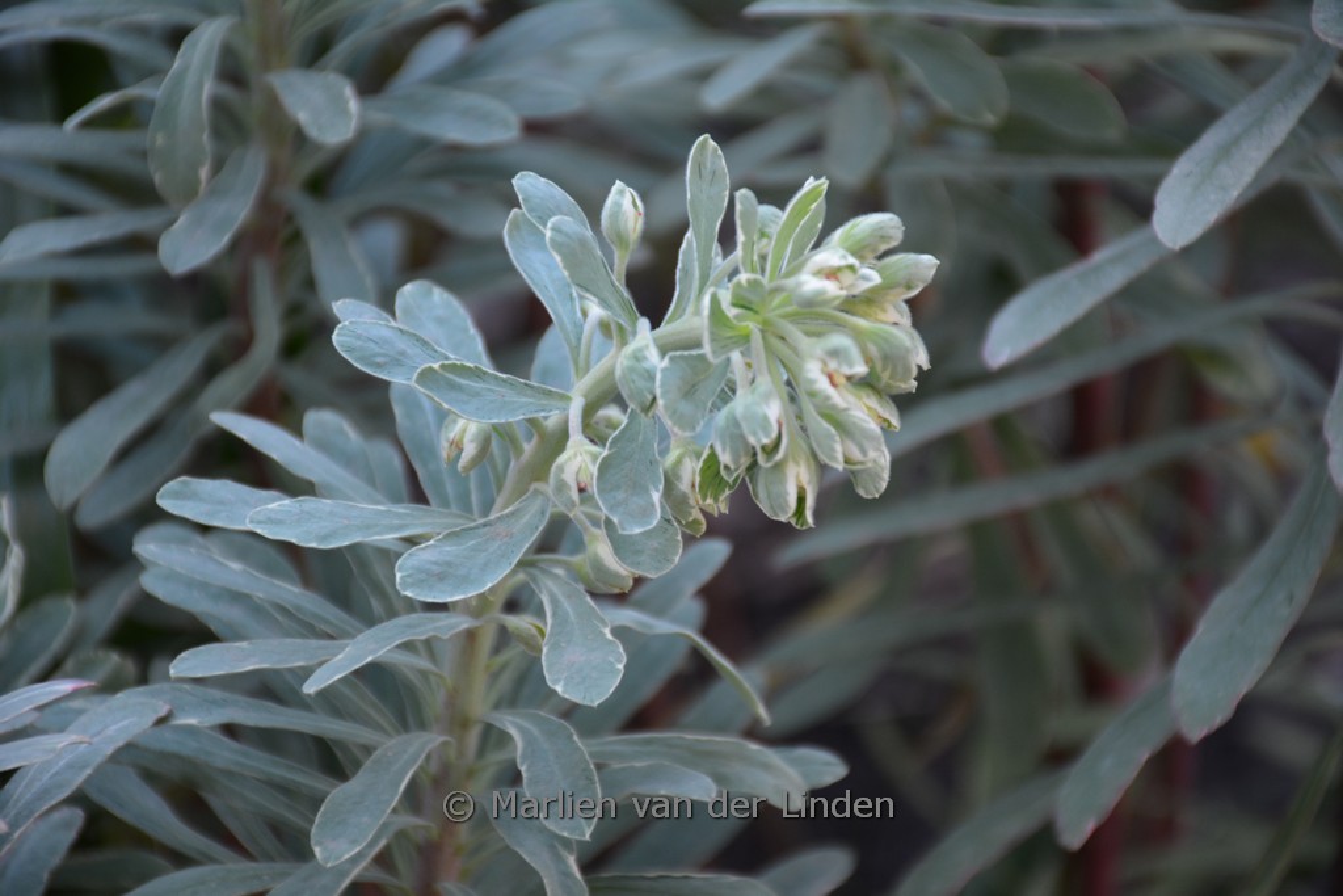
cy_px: 448
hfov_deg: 11.8
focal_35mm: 174
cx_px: 672
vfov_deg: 7.9
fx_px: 6492
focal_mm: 116
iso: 400
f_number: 5.6
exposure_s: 1/100
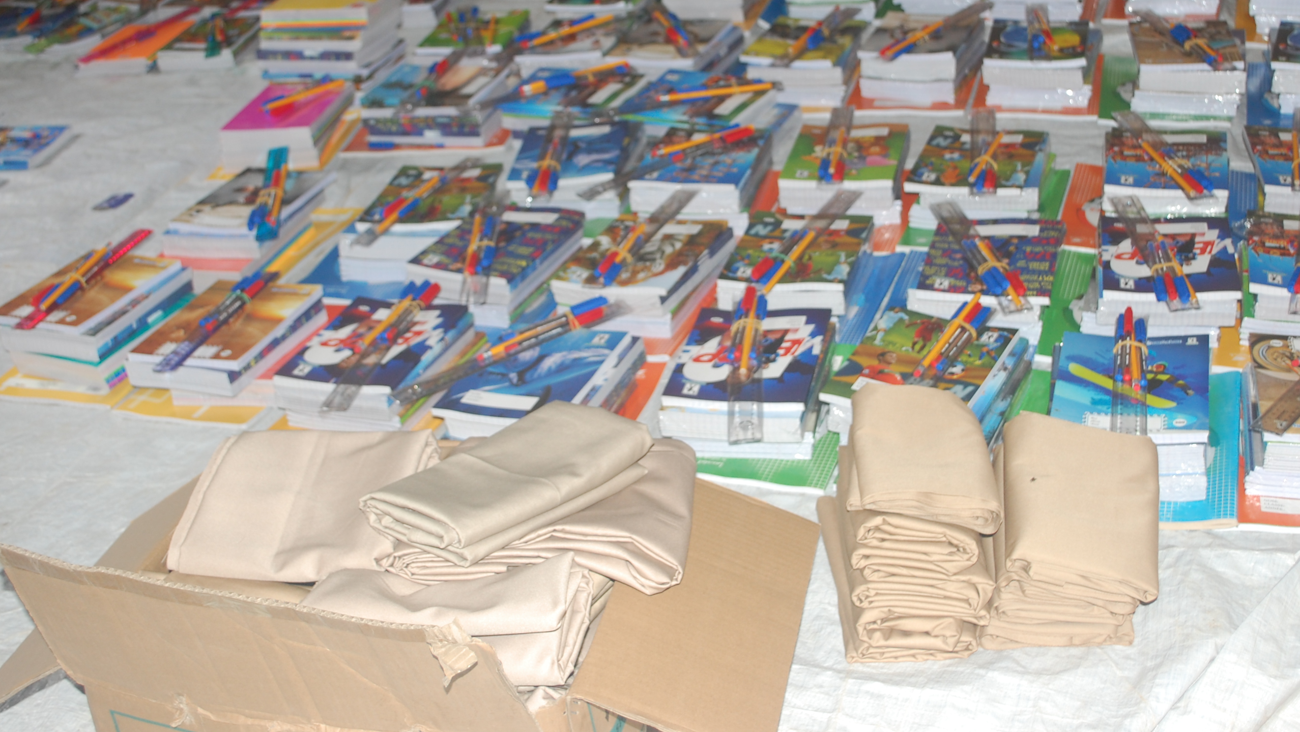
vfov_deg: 23.9
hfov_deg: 41.3
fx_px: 1724
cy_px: 253
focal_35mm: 50
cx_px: 713
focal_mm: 28
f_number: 4.5
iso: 400
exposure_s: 1/60
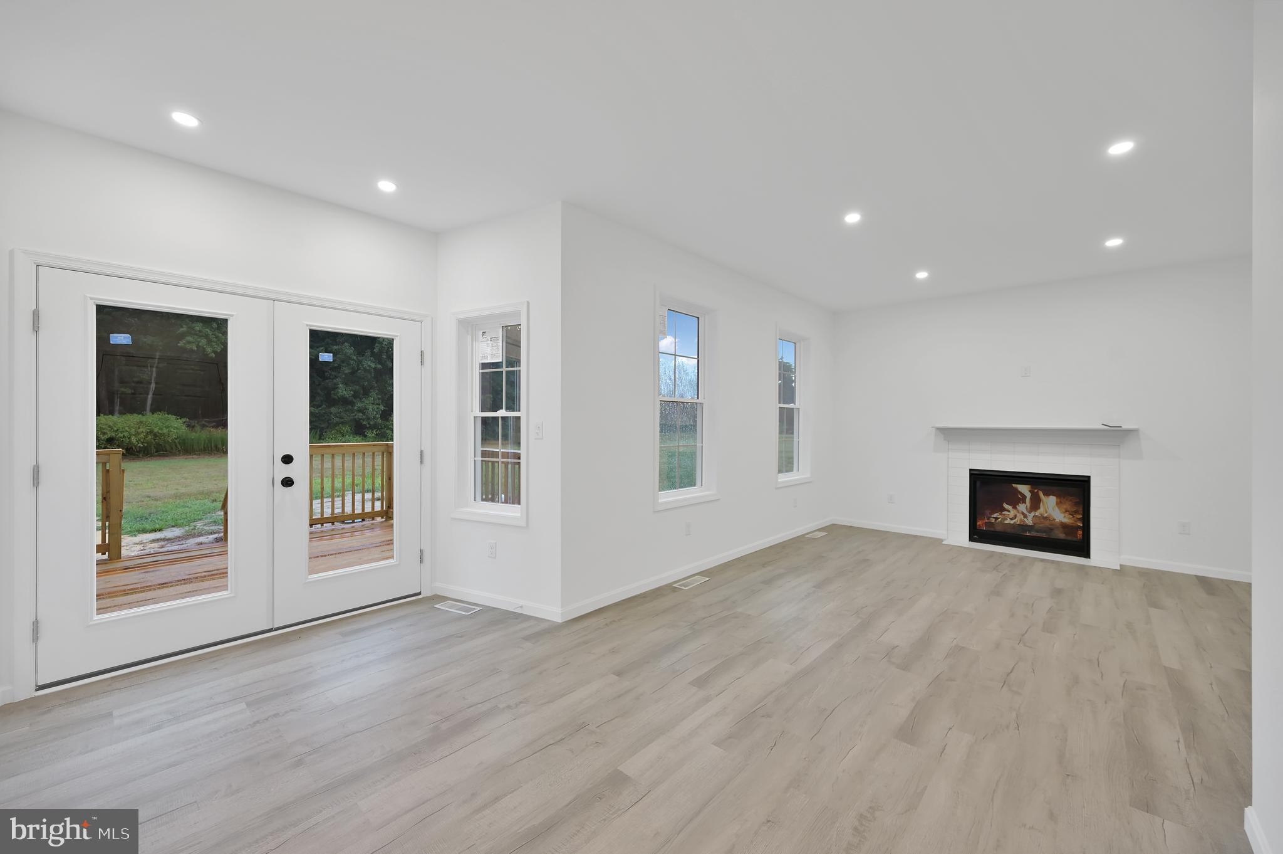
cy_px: 427
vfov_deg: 81.1
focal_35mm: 14
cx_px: 642
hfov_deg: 104.3
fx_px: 499
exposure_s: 1/25
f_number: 5
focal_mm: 14
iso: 200
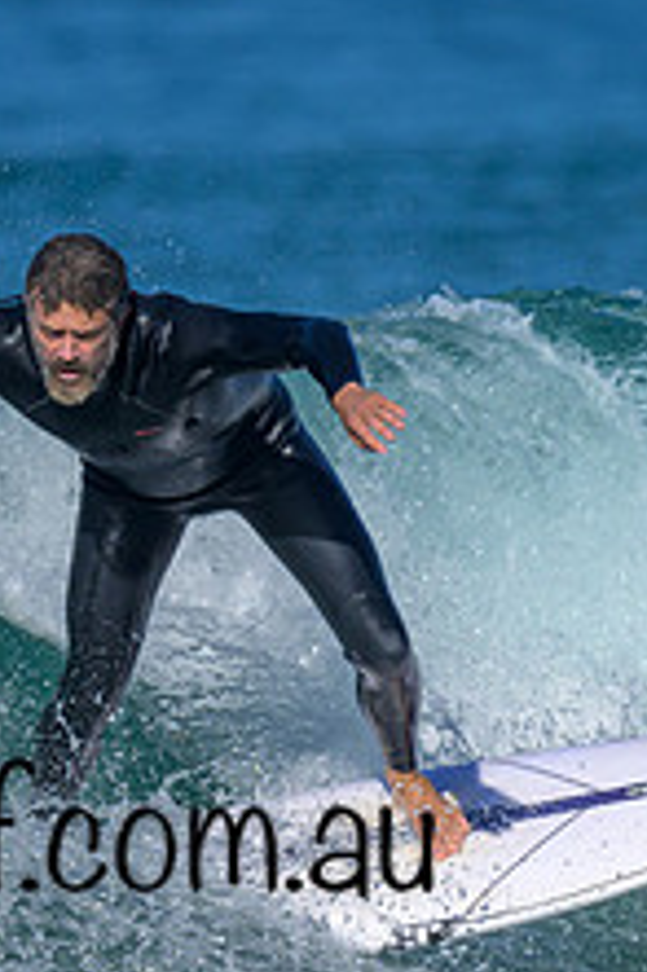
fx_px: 77945
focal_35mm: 2887
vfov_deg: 0.7
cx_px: 270
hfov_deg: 0.5
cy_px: 707
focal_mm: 800
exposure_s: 1/2000
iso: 200
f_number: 6.3
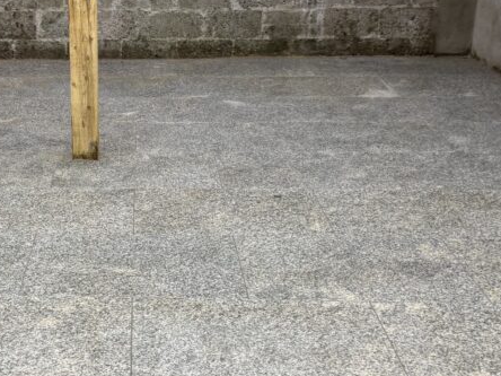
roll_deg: -1.2
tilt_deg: -18.0
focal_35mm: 60
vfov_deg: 24.4
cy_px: 185
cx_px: 94
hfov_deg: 31.3
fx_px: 868
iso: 50
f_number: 1.6
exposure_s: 1/507
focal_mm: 5.96
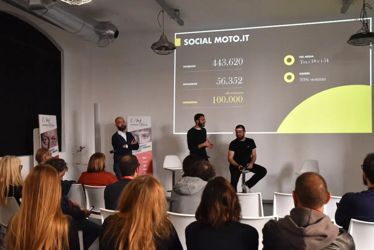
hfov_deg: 51.3
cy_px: 125
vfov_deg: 35.5
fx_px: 390
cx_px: 187
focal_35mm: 38
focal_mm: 25
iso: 2000
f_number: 5.6
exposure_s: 1/100
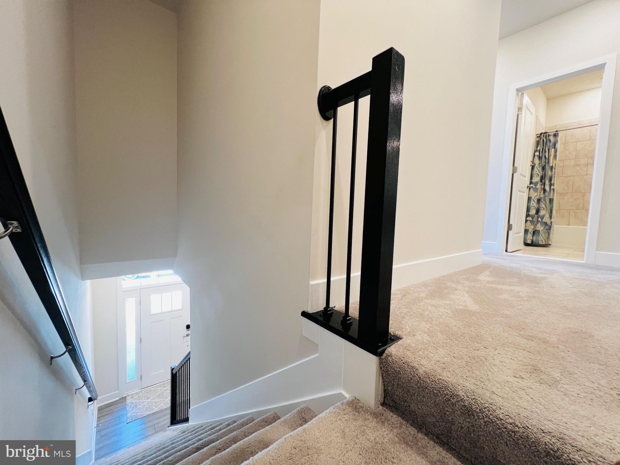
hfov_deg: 106.2
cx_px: 310
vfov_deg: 89.9
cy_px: 232
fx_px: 233
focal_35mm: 13
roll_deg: -1.7
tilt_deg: -4.8
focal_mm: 1.57
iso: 160
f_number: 1.8
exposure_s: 1/60
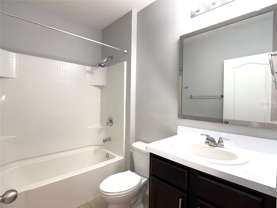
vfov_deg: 56.8
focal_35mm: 24
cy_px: 104
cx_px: 138
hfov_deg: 71.6
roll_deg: -1.3
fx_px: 192
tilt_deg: -1.2
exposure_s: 1/120
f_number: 1.78
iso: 125
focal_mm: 6.76
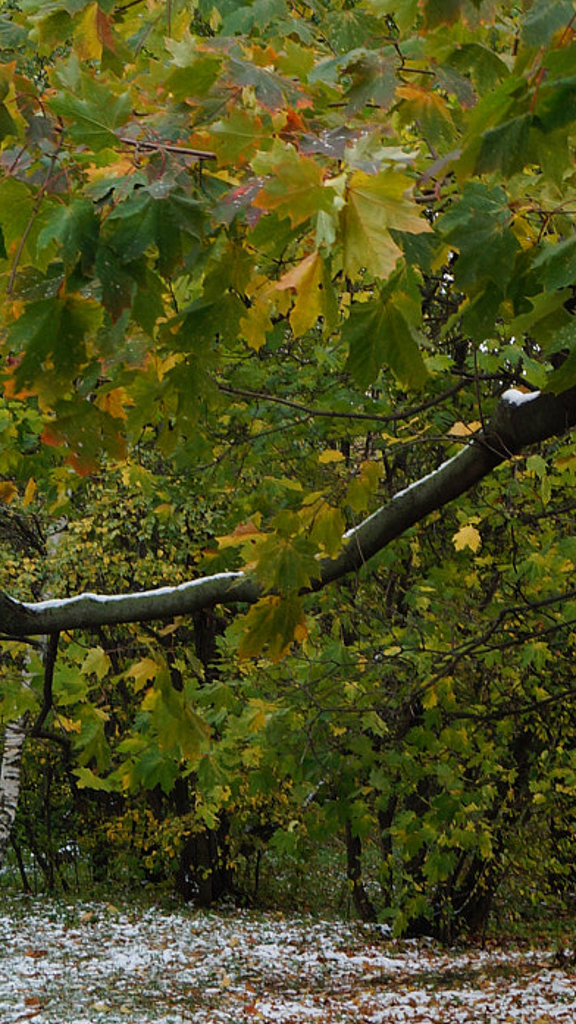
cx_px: 757
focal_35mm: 72
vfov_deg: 29.3
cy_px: 585
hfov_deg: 15.9
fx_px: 1955
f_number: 4.5
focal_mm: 20
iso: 100
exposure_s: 1/60
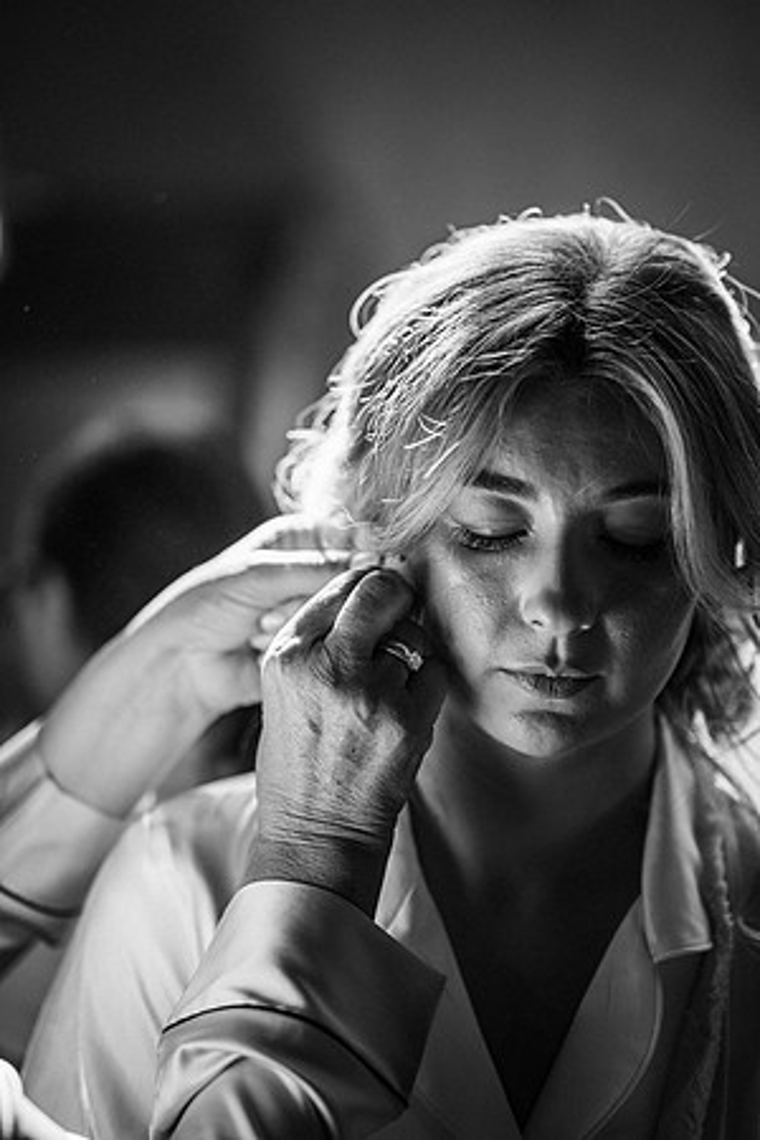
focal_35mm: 85
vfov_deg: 23.9
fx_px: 2691
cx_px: 380
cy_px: 570
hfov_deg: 16.1
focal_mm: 85
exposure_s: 1/500
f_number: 2
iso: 100
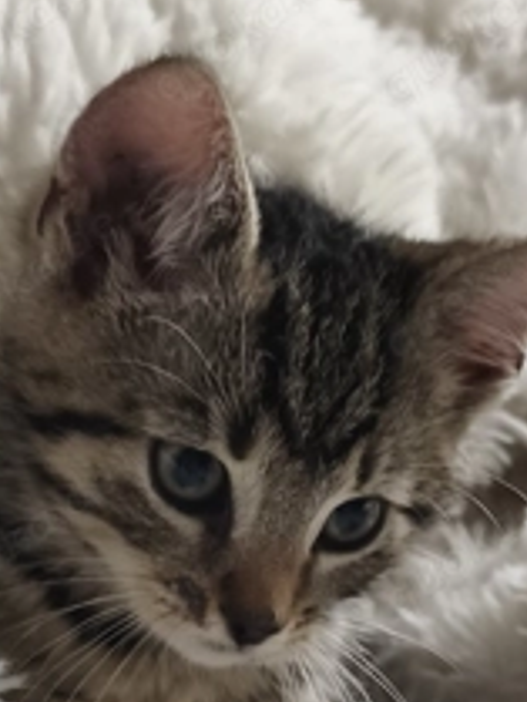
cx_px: 373
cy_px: 591
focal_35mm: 88
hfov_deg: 16.7
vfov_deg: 21.9
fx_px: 1784
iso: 1250
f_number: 1.65
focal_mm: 6.18
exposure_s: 1/33.3
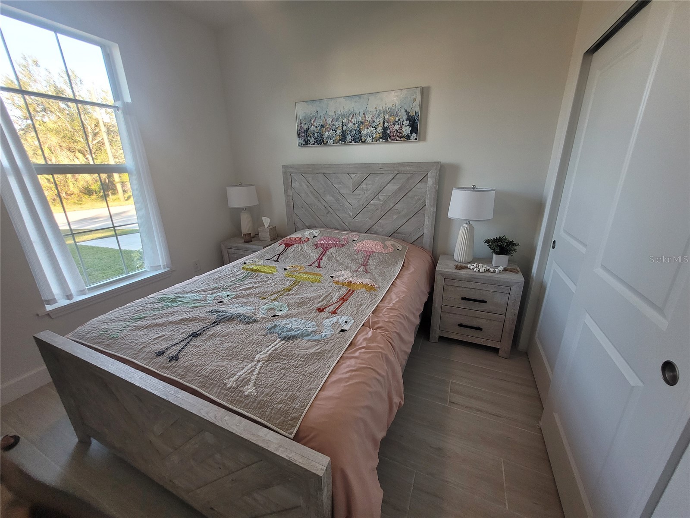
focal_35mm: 13
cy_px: 259
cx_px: 345
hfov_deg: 106.2
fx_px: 259
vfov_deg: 89.9
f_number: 2.2
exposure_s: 1/60
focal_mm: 1.74
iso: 160
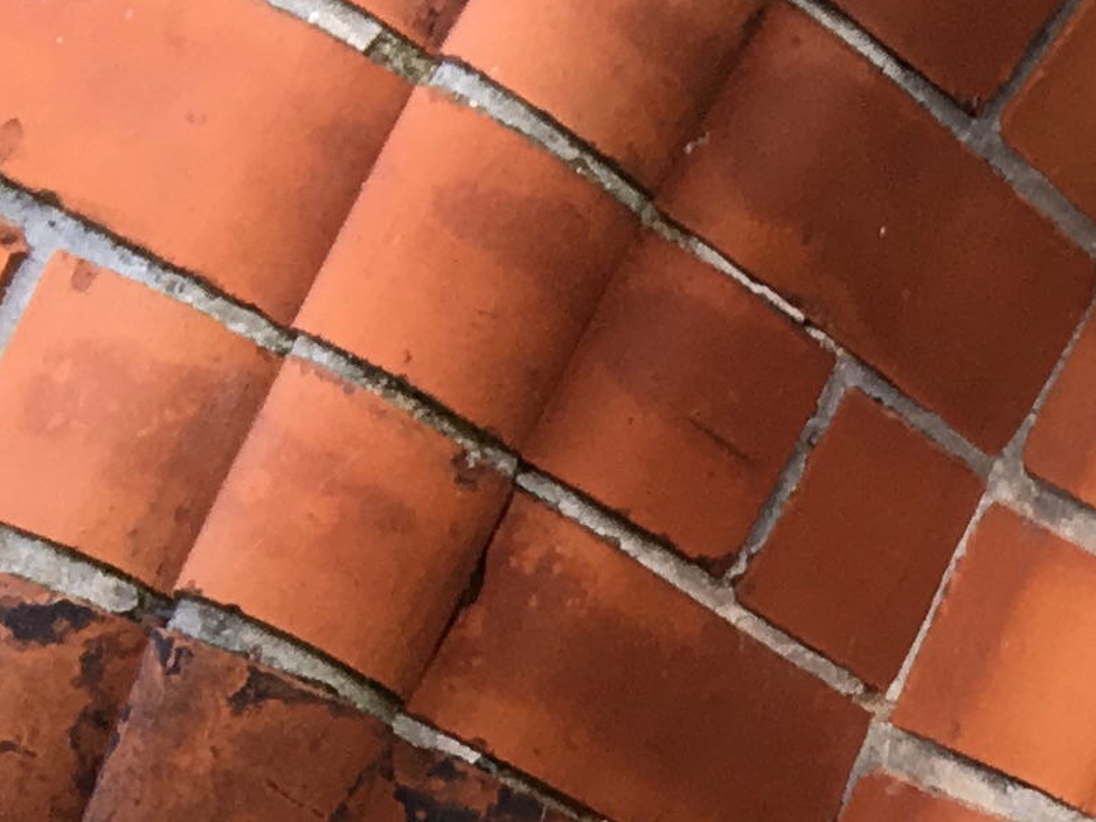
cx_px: 2552
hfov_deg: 11.4
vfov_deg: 9.1
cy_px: 1960
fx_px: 4623
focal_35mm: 146
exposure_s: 1/117
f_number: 2.2
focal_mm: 4.15
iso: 25
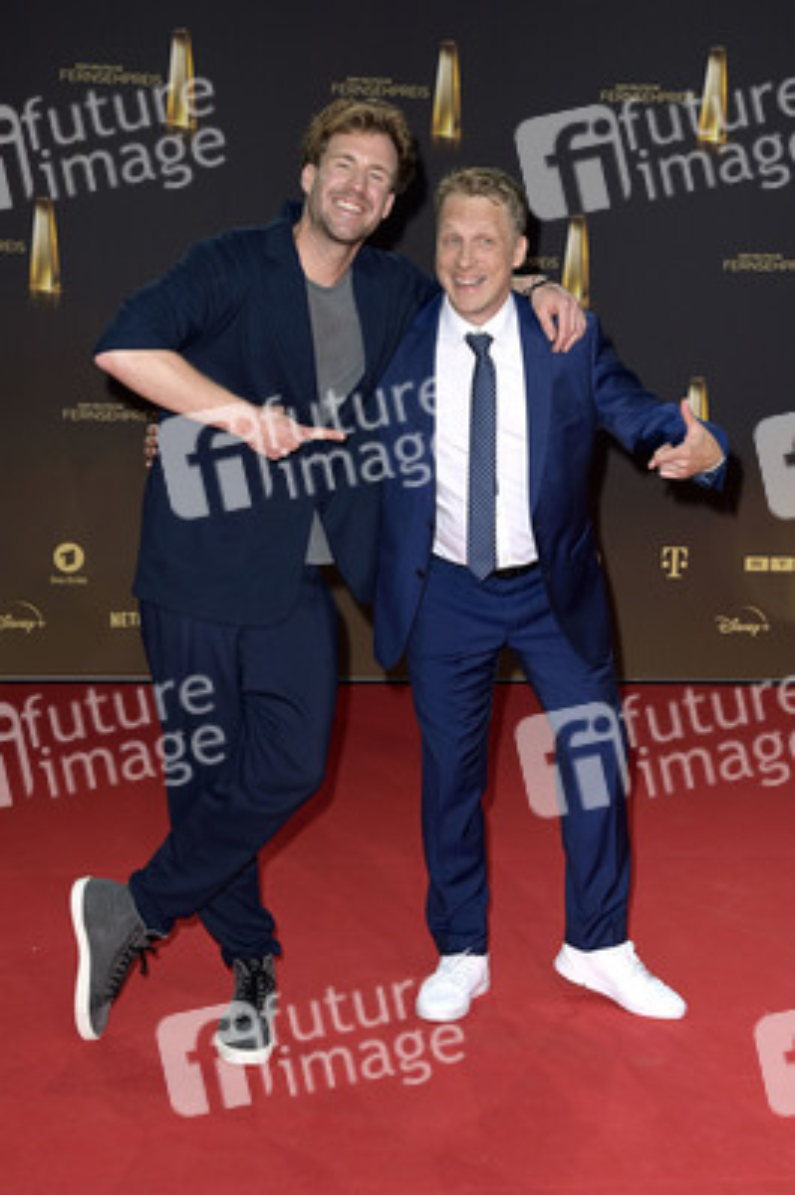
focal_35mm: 62
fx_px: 2057
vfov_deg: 32.4
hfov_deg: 21.9
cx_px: 398
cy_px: 598
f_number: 6.3
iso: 800
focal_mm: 62
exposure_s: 1/250
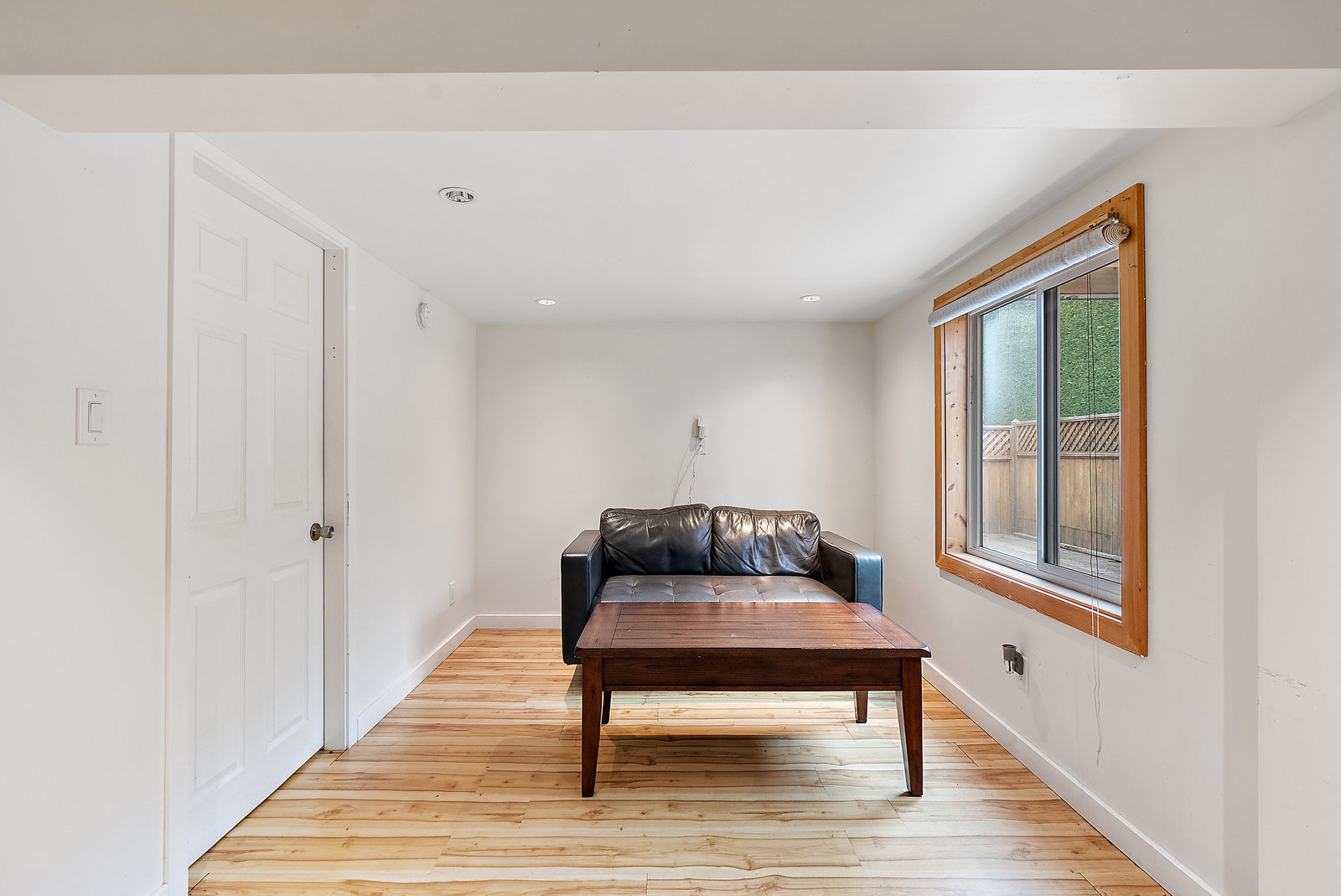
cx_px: 670
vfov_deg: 73.8
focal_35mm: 16
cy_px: 448
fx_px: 596
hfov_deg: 96.7
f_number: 8
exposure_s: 1/1.67
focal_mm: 16
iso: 320
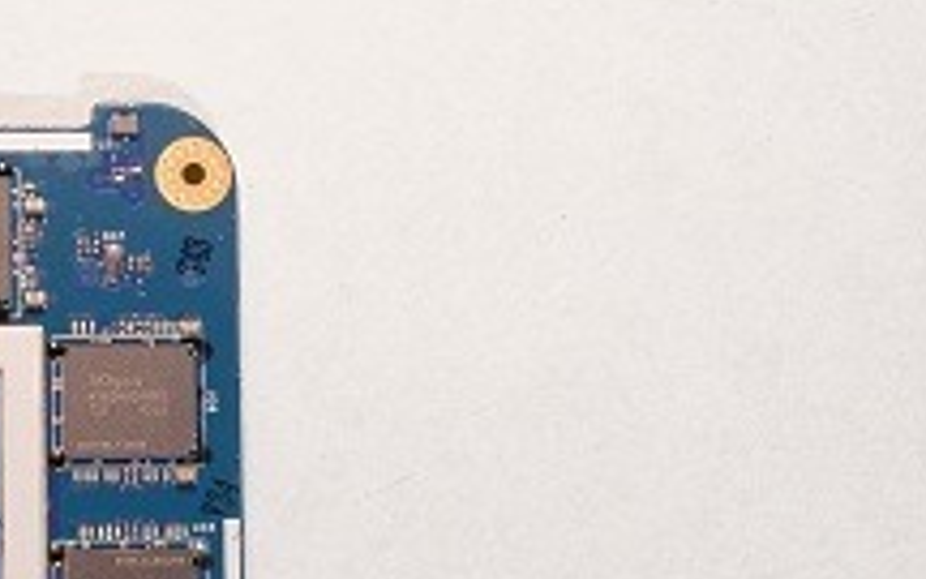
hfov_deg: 13.5
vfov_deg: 8.4
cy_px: 802
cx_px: 116
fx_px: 3881
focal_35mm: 154
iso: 100
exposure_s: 1/3
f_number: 8
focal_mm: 29
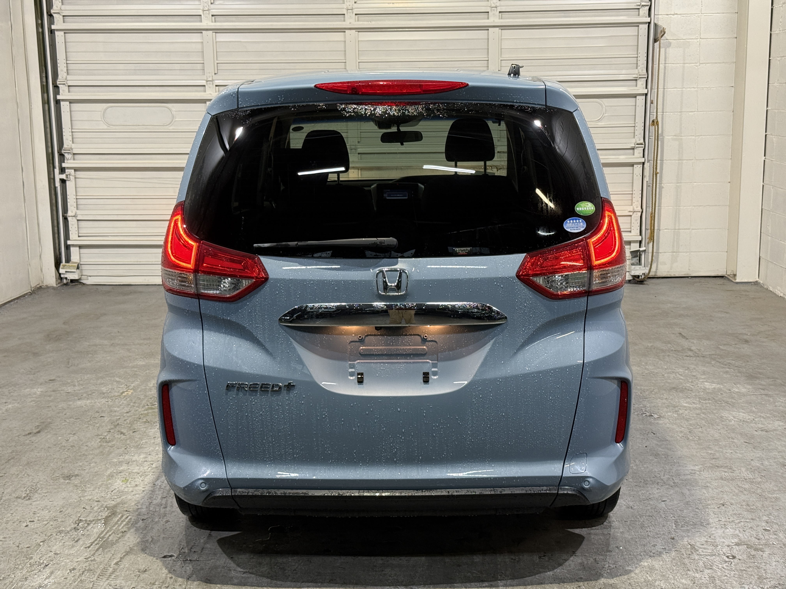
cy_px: 294
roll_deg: +0.3
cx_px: 393
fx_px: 1090
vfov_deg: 30.3
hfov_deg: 39.7
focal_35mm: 48
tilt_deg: -9.5
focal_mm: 6.76
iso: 160
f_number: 1.78
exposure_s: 1/60
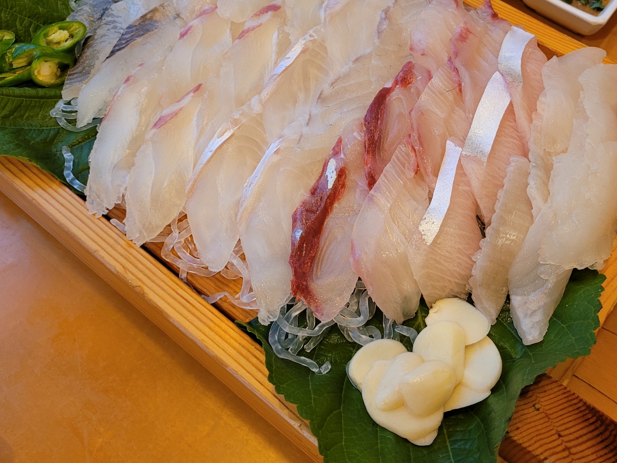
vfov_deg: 39.4
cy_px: 177
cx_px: 366
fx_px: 642
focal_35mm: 36
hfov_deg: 51.1
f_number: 1.8
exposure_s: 1/40
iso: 250
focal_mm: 5.4
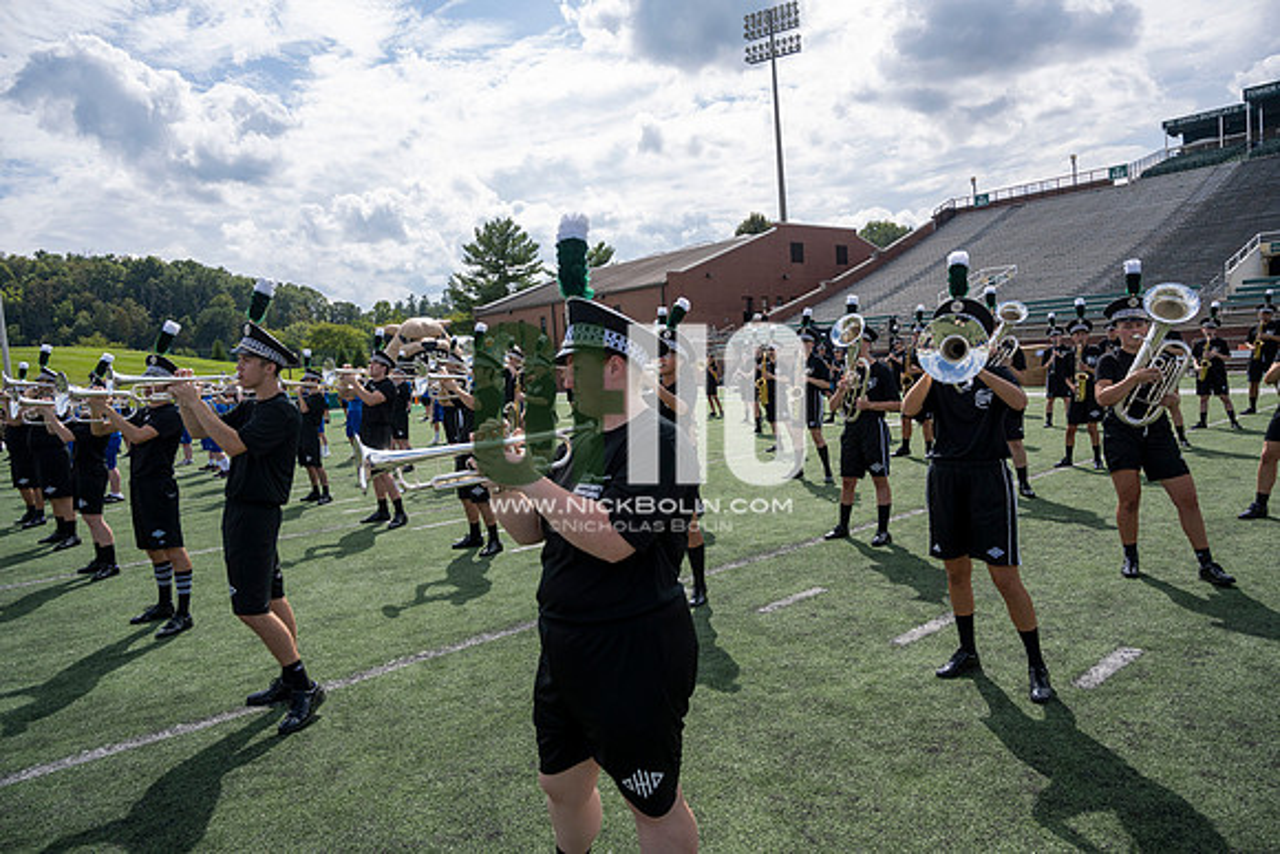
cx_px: 640
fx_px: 853
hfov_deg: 73.7
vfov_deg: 53.2
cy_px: 427
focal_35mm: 24
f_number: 5
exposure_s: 1/1600
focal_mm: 24
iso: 200
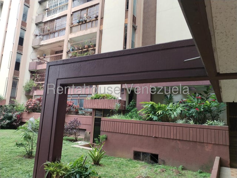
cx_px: 118
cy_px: 89
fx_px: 199
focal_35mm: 29
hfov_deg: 61.7
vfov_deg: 48.2
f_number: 1.8
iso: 100
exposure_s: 1/248
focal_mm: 4.75
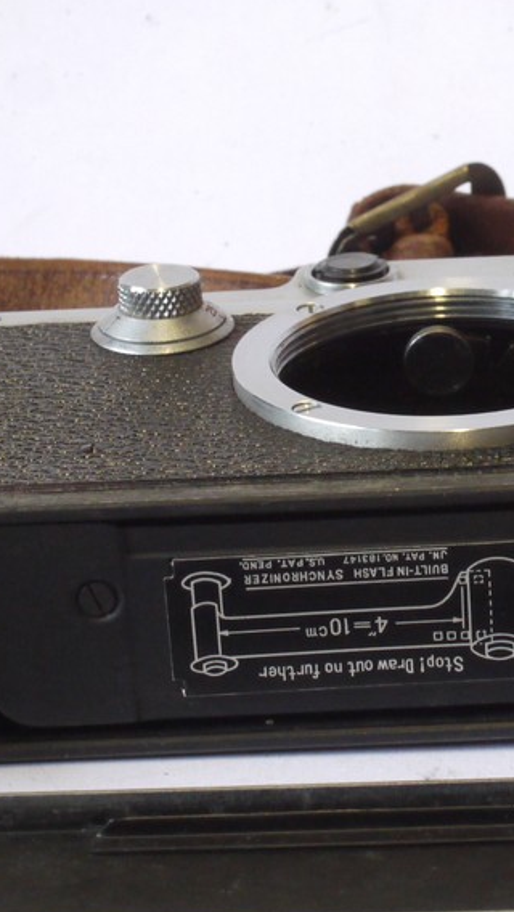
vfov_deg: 15.6
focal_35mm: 138
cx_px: 456
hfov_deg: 8.8
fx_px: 3340
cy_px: 421
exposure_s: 1/40
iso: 800
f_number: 11
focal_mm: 30
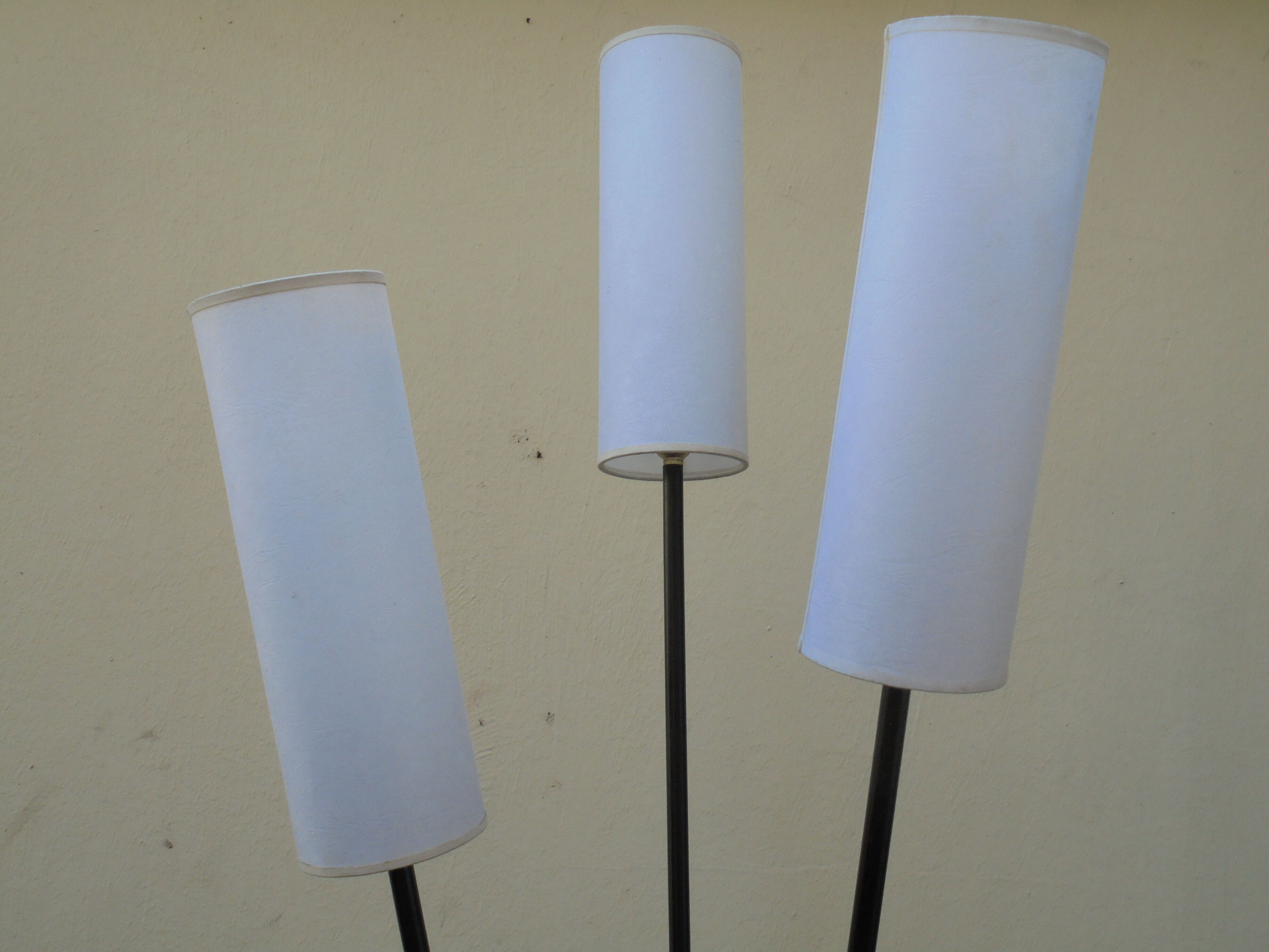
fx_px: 1393
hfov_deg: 49.0
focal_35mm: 38
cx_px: 634
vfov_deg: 37.7
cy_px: 476
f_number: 4.2
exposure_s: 1/125
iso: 100
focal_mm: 6.9
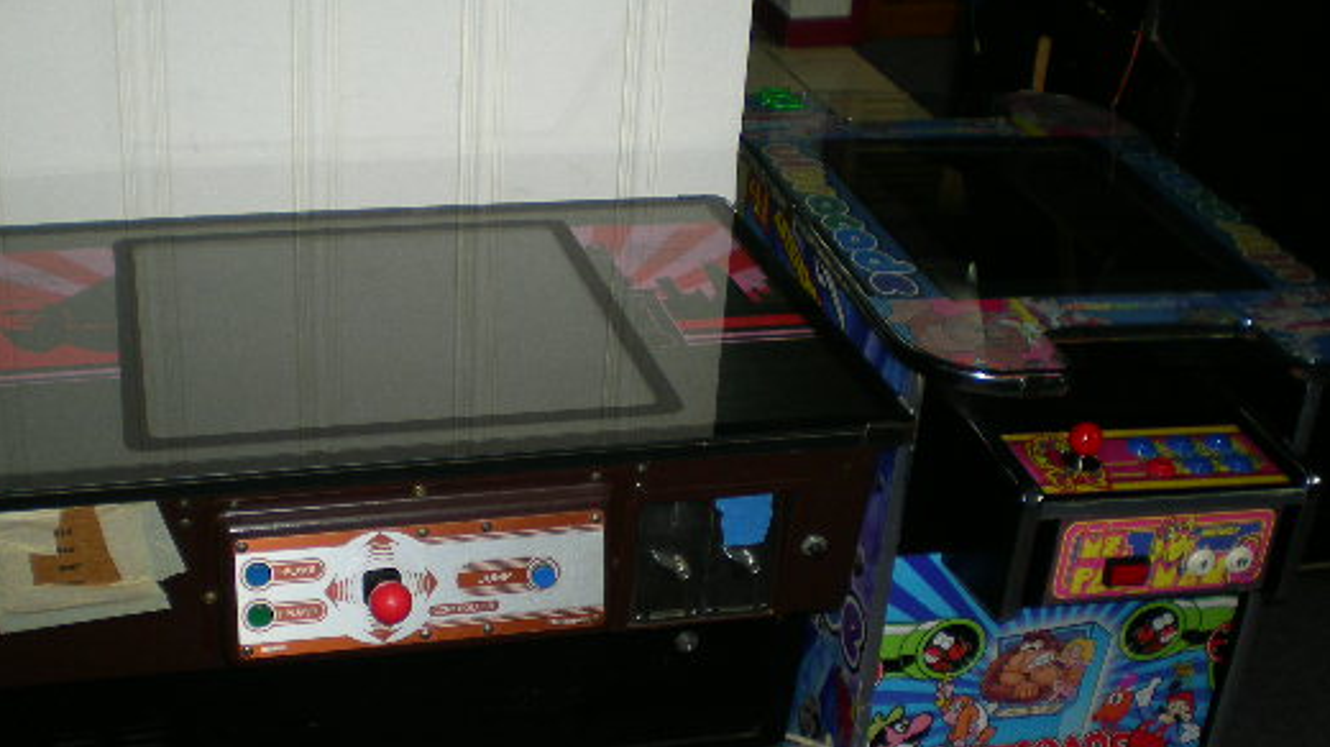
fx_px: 1798
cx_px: 565
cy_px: 399
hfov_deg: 40.5
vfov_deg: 23.5
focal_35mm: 51
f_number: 3.1
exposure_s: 1/59.5
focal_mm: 6.3
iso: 50
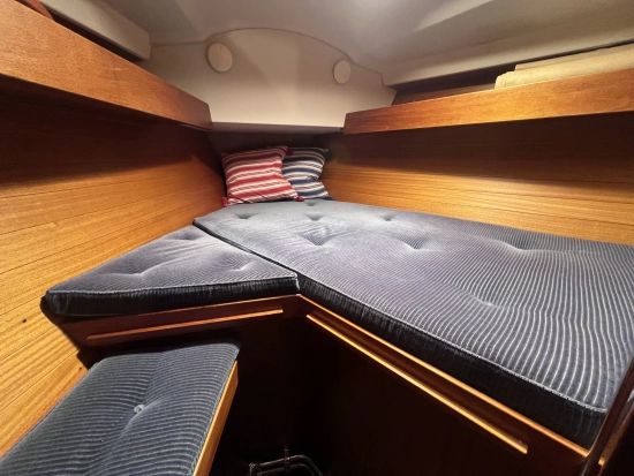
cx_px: 317
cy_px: 238
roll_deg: -1.1
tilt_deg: -17.3
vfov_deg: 90.0
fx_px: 238
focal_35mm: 13
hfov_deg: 106.2
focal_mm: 1.57
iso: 320
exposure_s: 1/50
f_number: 1.8
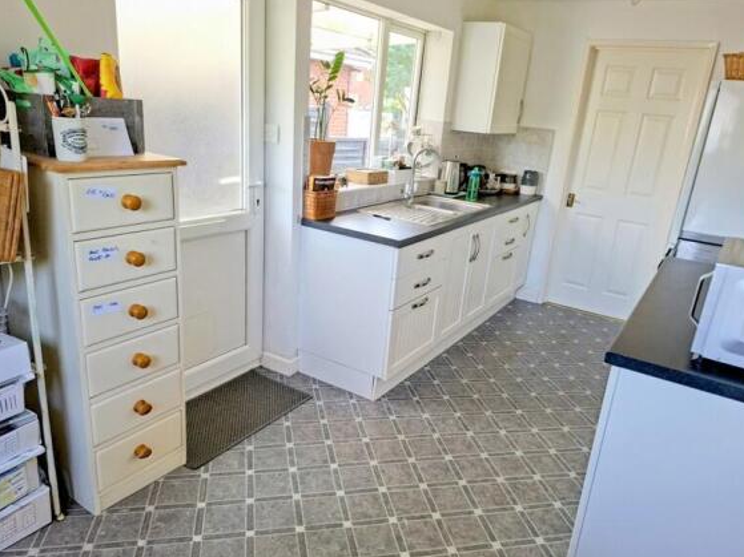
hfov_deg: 71.6
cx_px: 383
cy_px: 286
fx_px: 516
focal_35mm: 24
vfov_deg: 56.8
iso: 50
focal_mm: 5.54
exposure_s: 1/100
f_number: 1.8
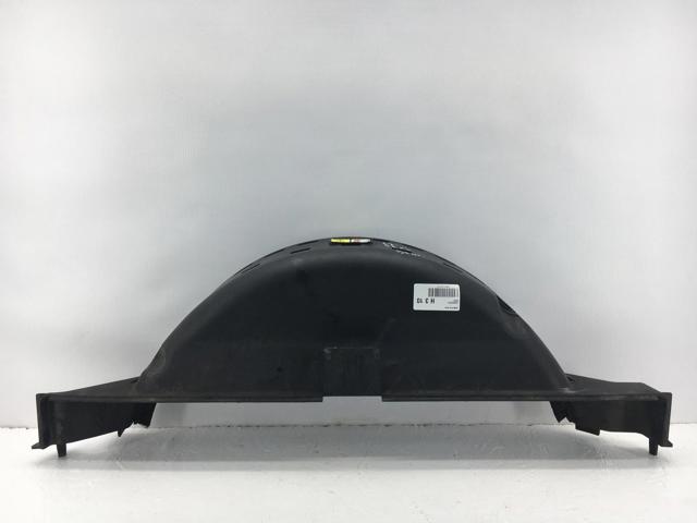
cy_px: 262
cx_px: 348
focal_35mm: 29
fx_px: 584
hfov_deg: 61.7
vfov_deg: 48.2
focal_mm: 4.15
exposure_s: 1/167
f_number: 2.2
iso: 25
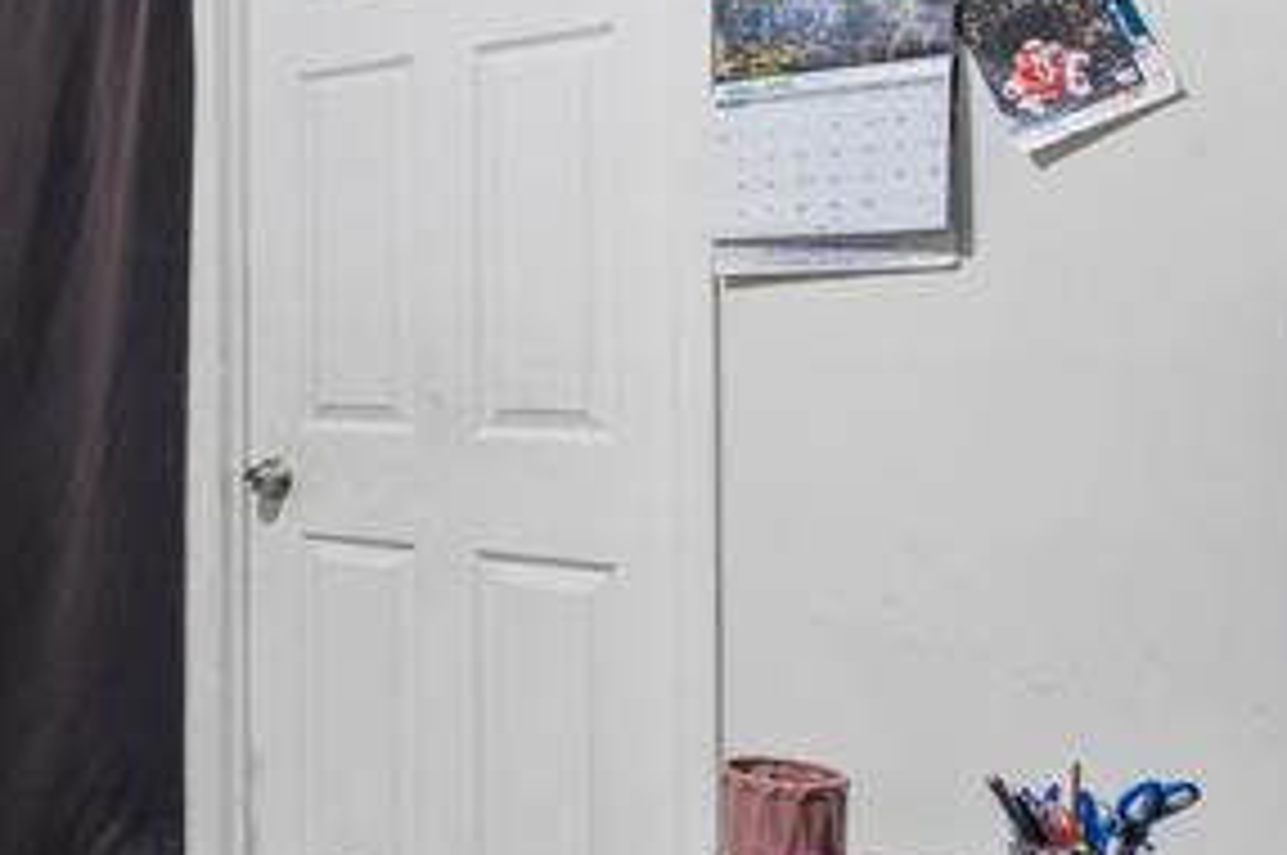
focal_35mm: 43
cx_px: -162
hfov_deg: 37.3
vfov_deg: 31.1
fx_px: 1535
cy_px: 396
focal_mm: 8
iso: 640
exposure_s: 1/6
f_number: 5.6
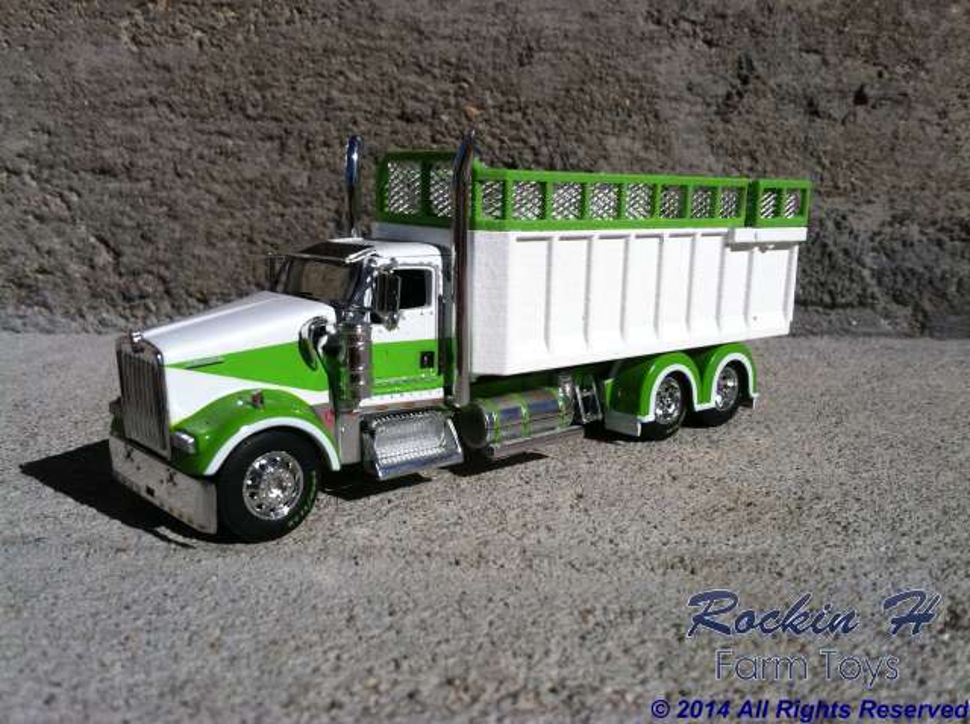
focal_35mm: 35
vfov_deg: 40.6
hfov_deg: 52.7
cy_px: 362
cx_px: 485
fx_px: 979
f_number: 2.8
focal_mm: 3.85
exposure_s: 1/4286
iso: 80
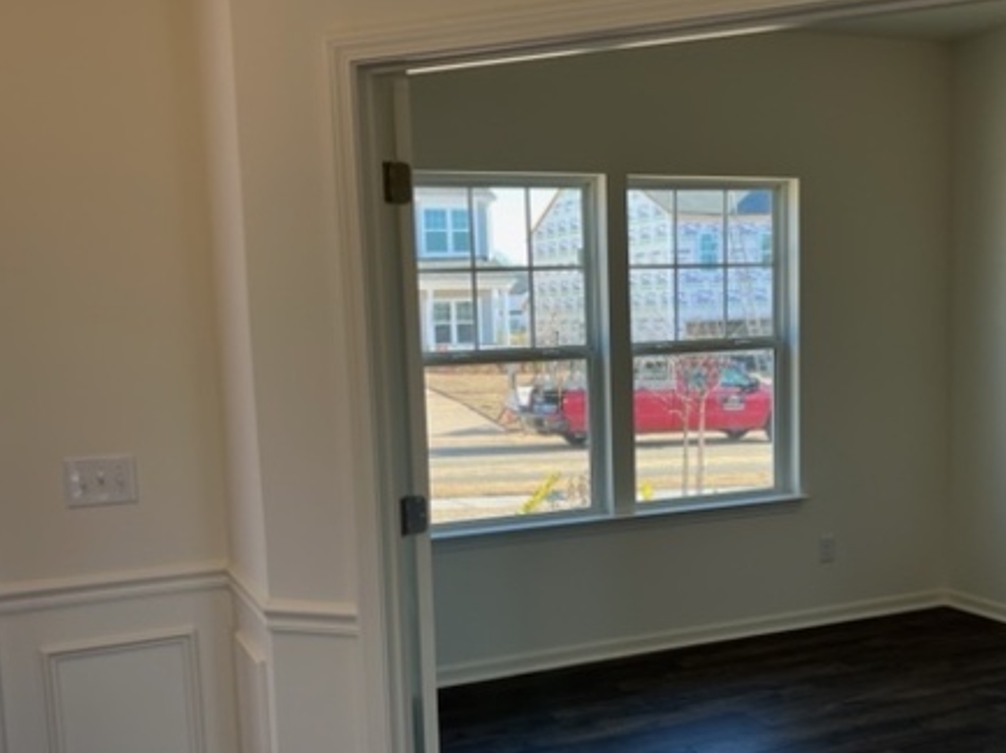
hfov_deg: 46.8
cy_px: 461
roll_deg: +1.3
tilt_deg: -7.6
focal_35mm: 40
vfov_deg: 35.8
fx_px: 1162
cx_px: 527
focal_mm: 5.1
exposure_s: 1/155
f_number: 1.6
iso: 40
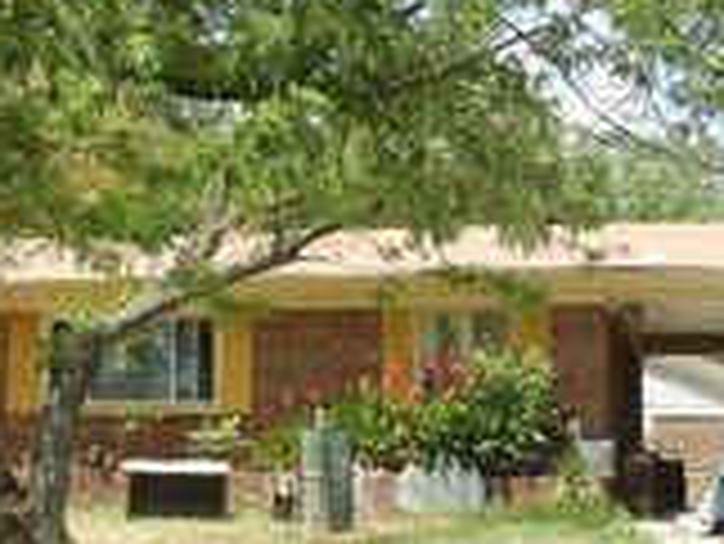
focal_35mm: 93
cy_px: 312
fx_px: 1947
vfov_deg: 15.9
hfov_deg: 20.8
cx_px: 135
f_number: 3.5
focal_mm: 5.4
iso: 160
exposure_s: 1/588
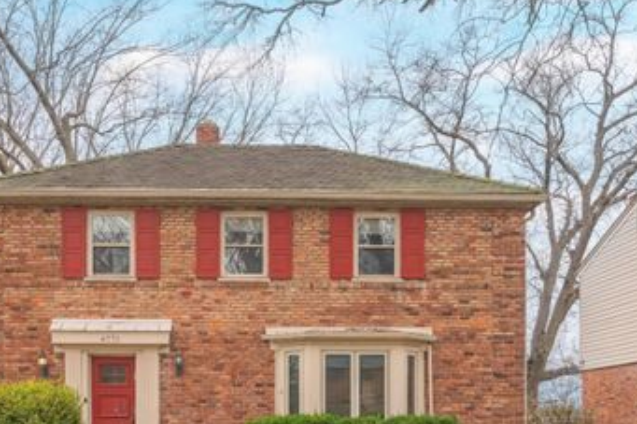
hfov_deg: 44.3
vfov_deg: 30.3
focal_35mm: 44
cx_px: 263
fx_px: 778
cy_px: 272
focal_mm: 30
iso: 320
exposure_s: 1/6400
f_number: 7.1
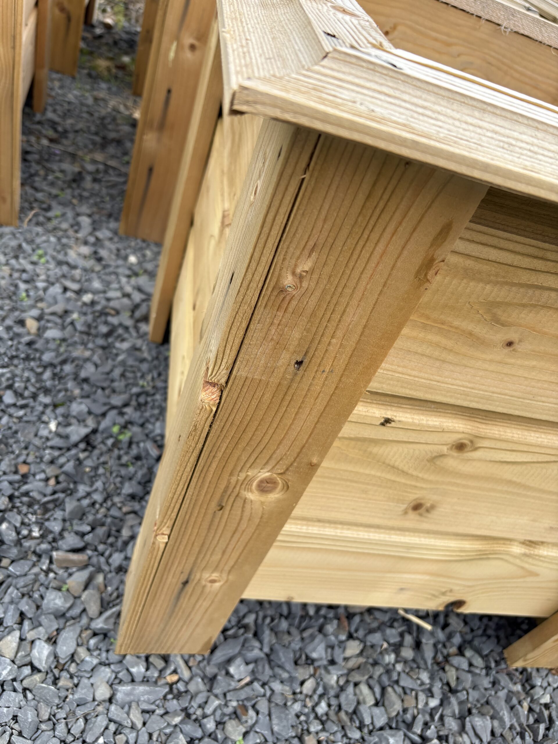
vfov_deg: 67.3
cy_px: 372
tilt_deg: -38.6
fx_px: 559
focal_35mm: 26
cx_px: 279
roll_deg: -26.7
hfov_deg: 53.1
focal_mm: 5.96
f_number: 1.6
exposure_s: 1/850
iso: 50
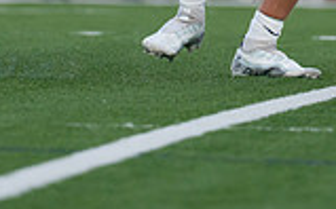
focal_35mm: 980
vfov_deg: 1.3
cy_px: -258
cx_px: 261
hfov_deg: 2.1
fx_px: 8964
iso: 800
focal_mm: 200
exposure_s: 1/2000
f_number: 2.8
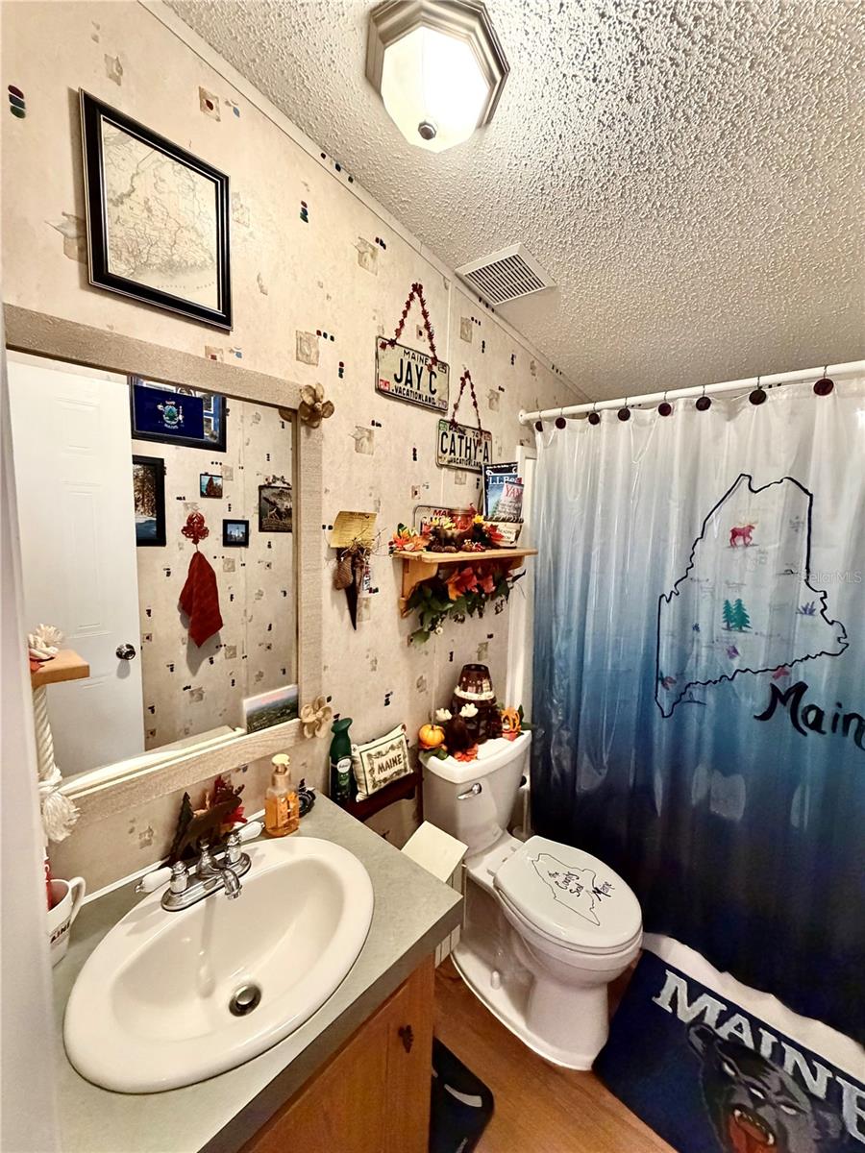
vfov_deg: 102.1
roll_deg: -2.0
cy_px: 576
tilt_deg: -8.0
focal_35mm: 14
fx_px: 466
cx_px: 432
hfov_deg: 85.7
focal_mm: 2.22
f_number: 2.2
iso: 800
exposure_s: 1/60
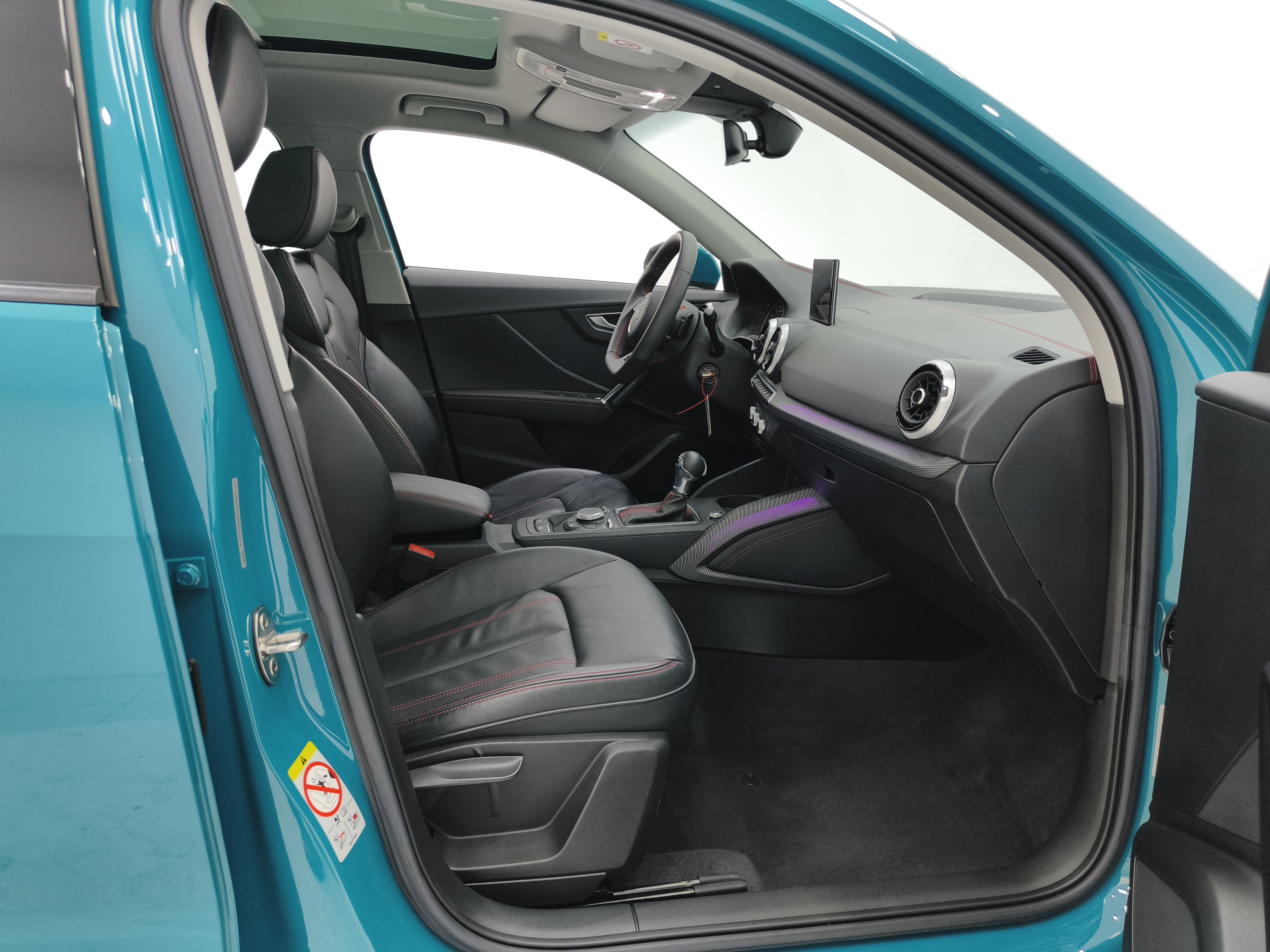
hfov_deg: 73.9
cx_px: 635
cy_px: 476
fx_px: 844
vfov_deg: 58.9
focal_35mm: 23
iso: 125
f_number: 1.88
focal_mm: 5.56
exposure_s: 1/66.7
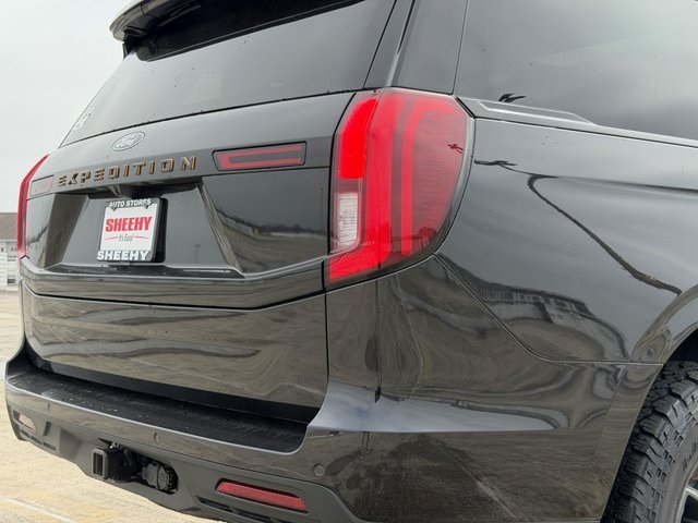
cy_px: 262
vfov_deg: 30.3
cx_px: 349
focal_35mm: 48
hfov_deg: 39.7
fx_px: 968
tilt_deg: -0.2
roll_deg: -0.5
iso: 80
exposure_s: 1/1795
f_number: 1.78
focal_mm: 6.76
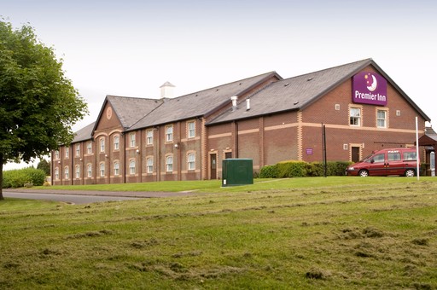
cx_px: 218
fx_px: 582
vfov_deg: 28.0
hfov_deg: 41.2
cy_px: 145
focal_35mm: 48
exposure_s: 1/40
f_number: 8
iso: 200
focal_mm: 32
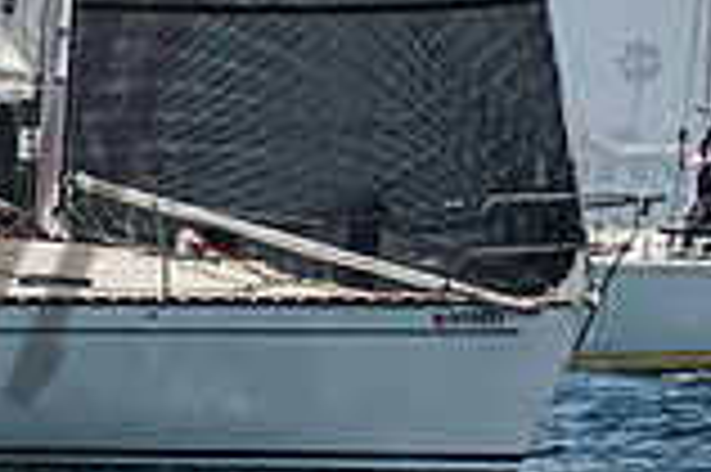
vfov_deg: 1.4
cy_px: 118
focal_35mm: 975
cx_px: -433
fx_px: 19236
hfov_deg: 2.1
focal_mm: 190
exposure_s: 1/5000
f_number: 6.3
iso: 400
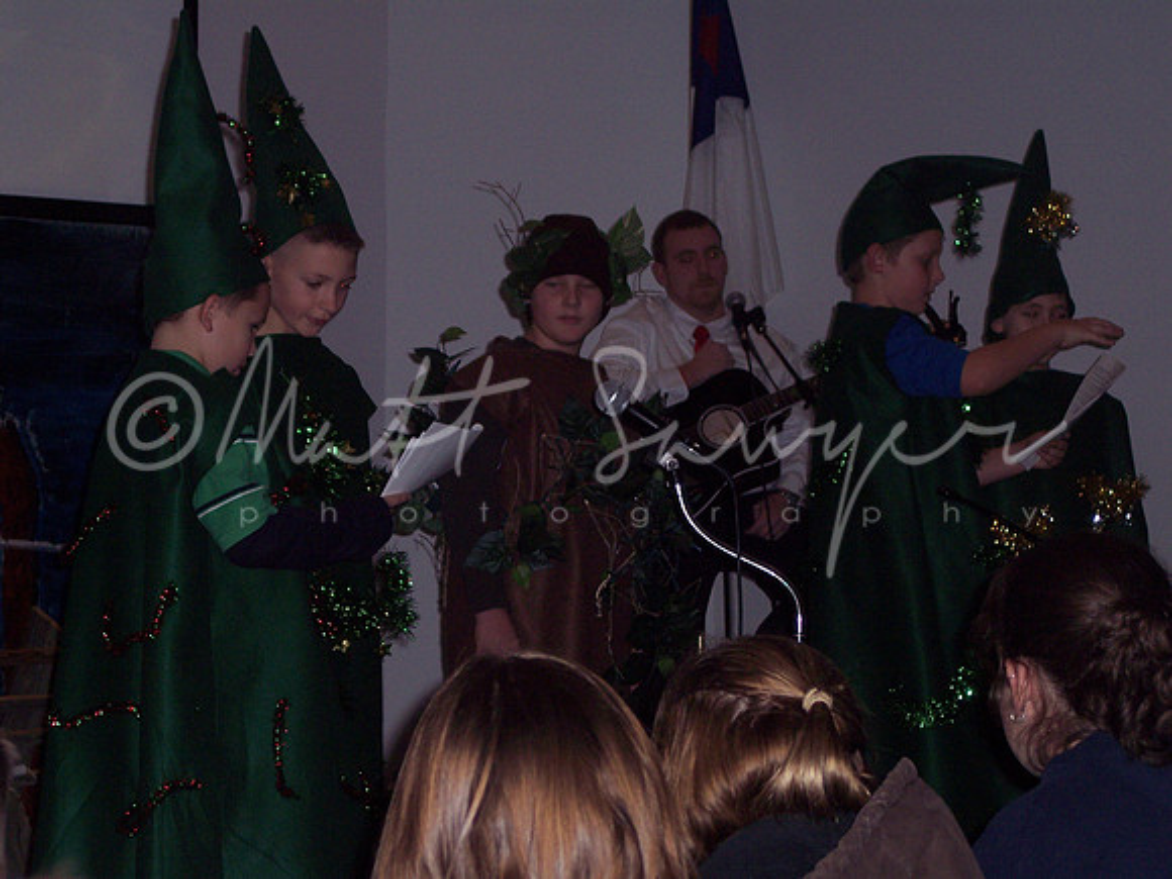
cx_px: 586
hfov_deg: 18.9
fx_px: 3521
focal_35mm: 104
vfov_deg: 14.2
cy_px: 440
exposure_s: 1/125
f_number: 4.8
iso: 140
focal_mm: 21.3
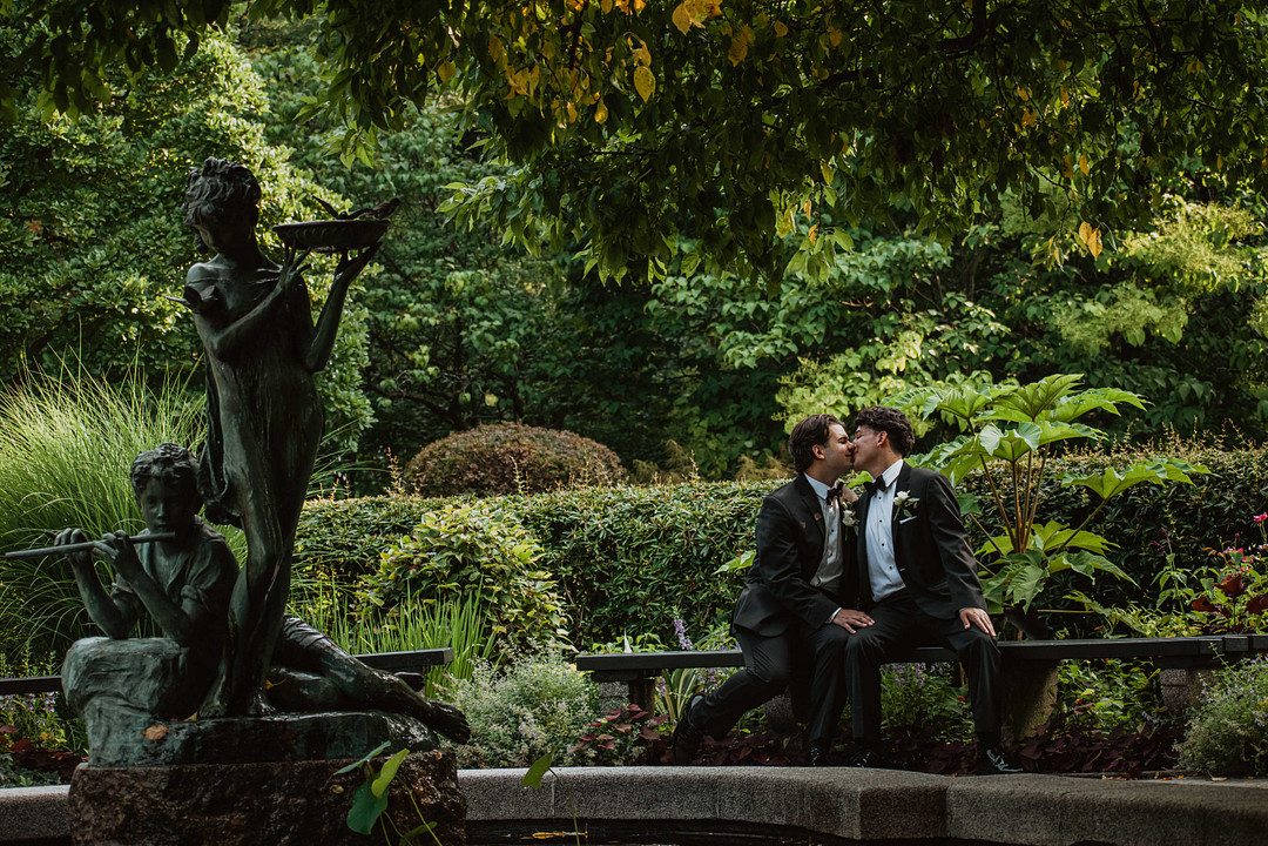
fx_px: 3698
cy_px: 423
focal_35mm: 105
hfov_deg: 19.5
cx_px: 634
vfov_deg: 13.0
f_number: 4.5
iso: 640
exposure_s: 1/400
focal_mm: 70
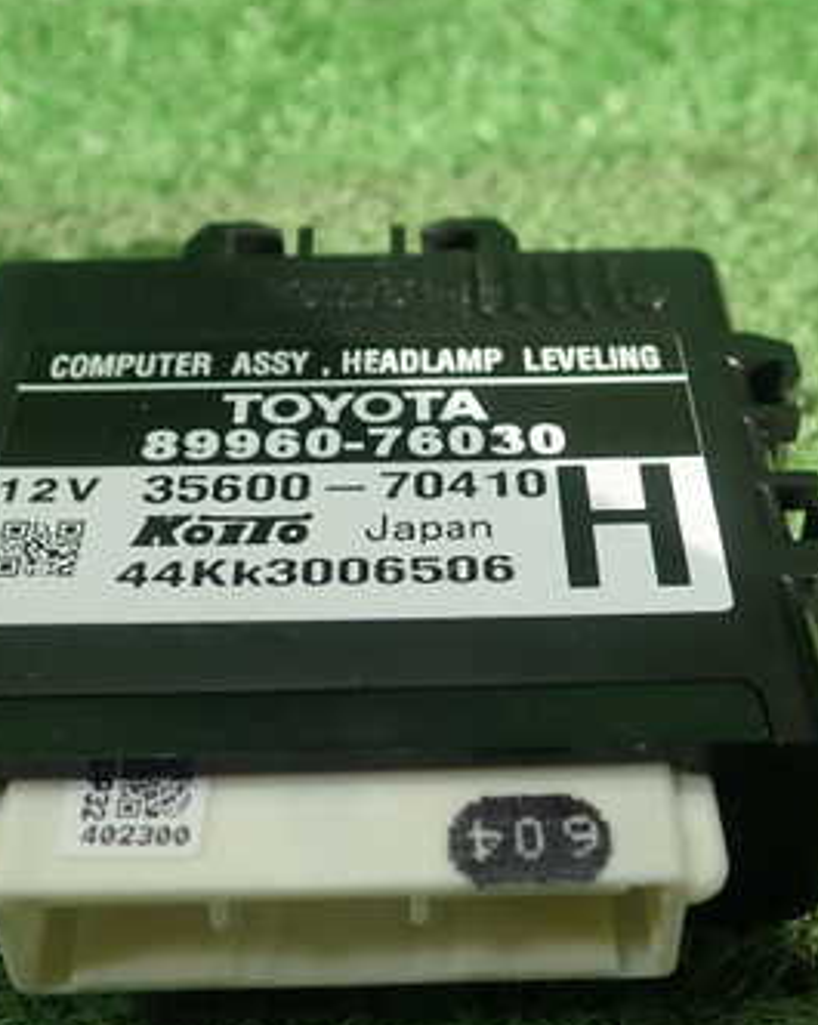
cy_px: 602
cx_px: 435
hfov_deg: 28.6
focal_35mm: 53
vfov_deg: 35.3
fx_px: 1606
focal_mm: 5.5
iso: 100
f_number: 2.3
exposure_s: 1/125
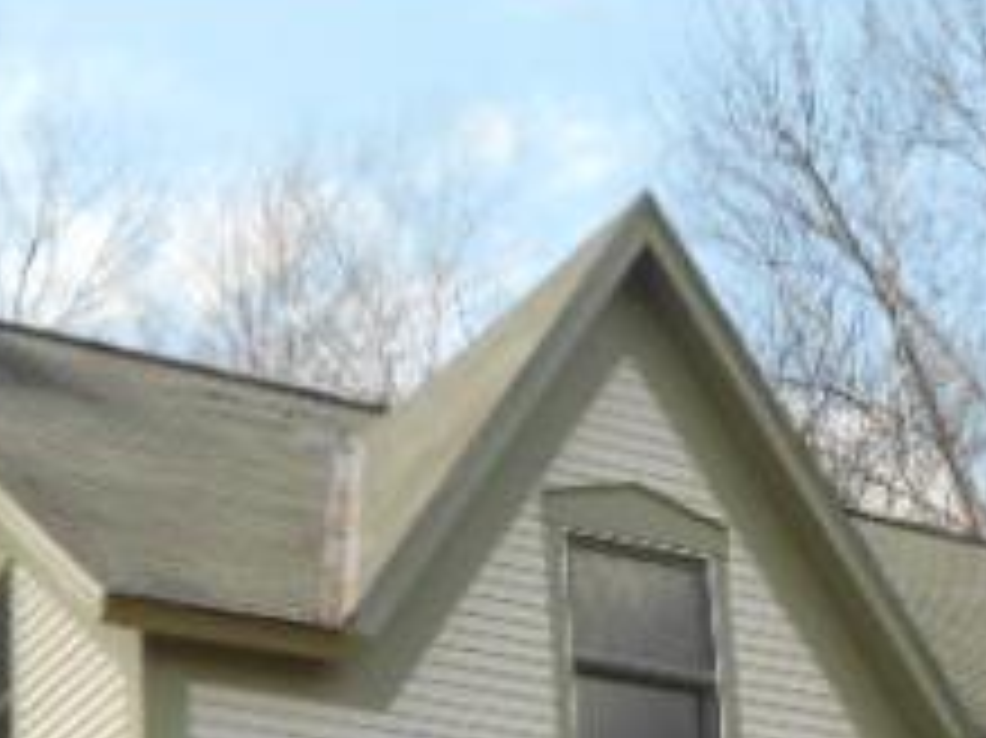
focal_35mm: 114
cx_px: 729
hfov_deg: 17.2
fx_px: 3245
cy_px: 932
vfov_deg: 12.6
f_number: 4.2
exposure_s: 1/250
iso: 80
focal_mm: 7.7
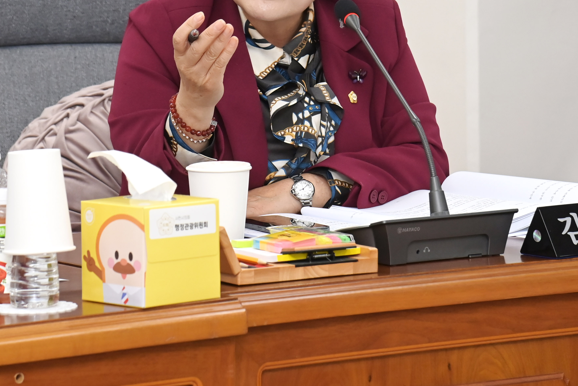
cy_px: 45
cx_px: 314
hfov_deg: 8.8
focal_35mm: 233
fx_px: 3741
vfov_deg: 5.9
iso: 2500
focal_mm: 120
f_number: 6.3
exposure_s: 1/250
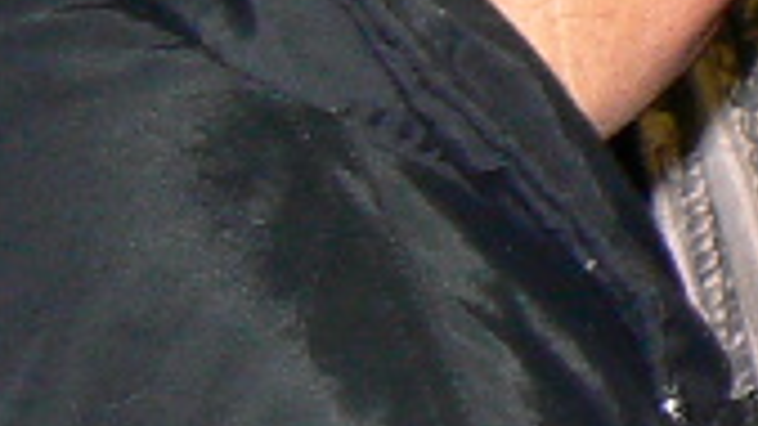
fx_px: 4783
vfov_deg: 5.0
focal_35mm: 238
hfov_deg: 8.1
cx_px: 2068
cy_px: -574
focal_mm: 6
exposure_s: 1/30
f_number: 2.8
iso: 100
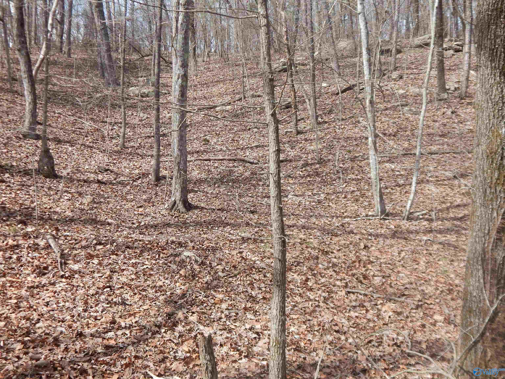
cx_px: 252
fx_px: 627
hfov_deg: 43.9
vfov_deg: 33.6
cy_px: 190
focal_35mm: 43
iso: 125
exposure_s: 1/400
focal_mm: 7.7
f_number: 3.6
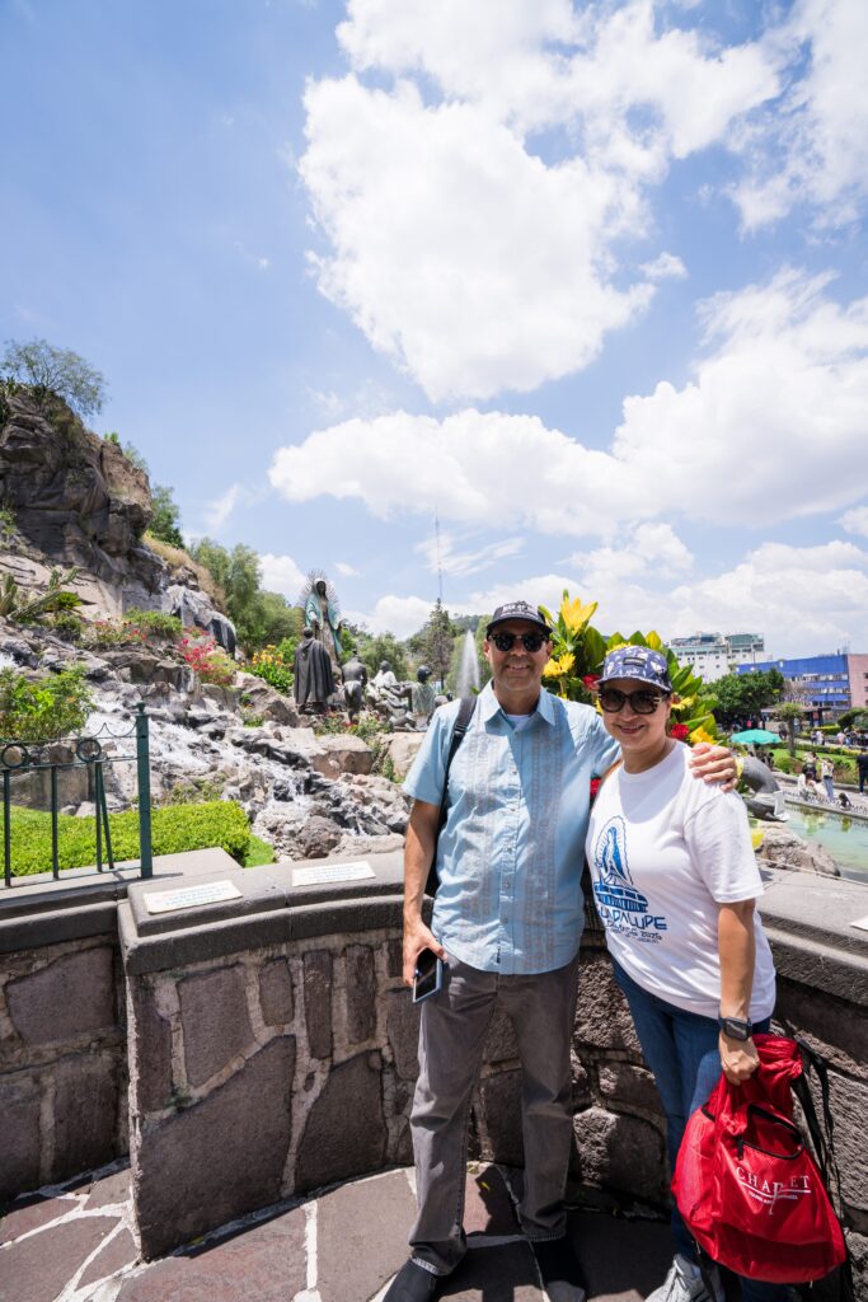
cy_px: 651
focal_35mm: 16
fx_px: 578
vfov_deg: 96.7
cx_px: 434
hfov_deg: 73.8
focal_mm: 16
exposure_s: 1/400
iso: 125
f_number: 7.1
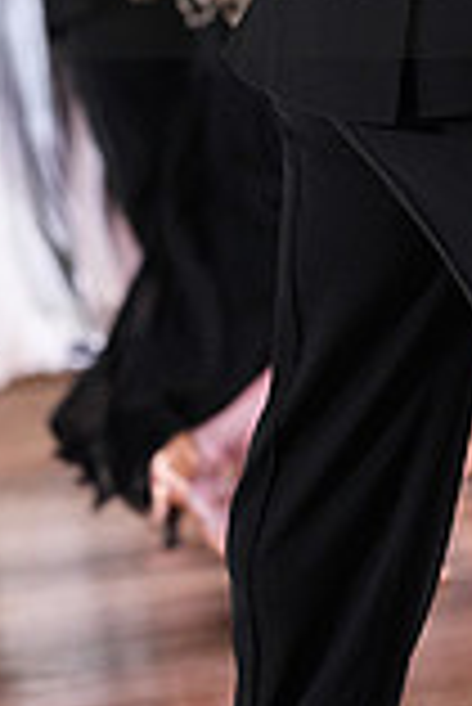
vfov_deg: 3.4
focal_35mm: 598
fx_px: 11734
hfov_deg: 2.3
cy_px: -90
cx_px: 690
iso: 6400
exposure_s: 1/400
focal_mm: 162
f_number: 4.5
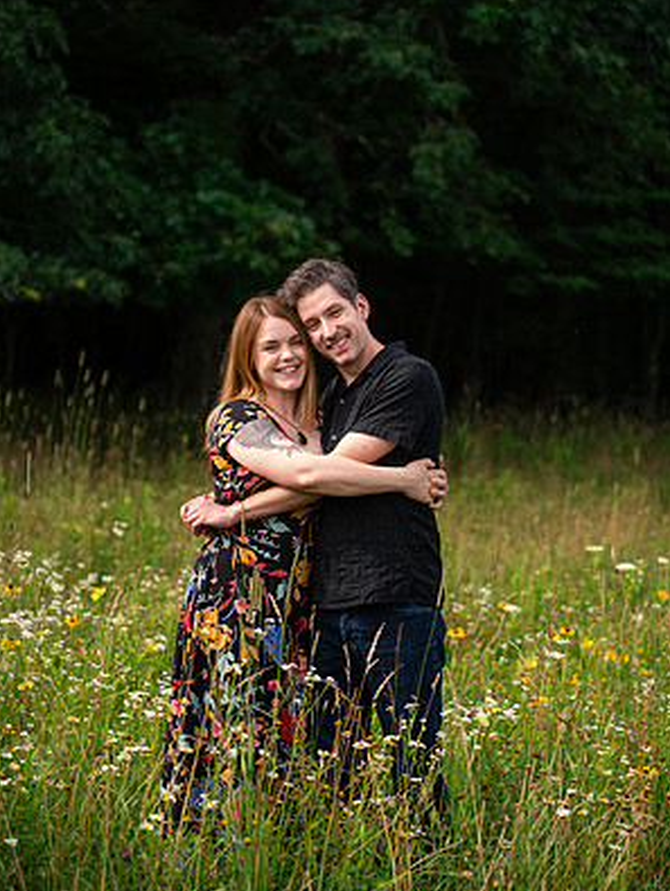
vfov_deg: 21.1
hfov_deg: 15.9
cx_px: 336
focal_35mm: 93
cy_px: 462
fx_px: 2396
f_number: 3.2
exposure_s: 1/3200
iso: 200
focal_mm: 85
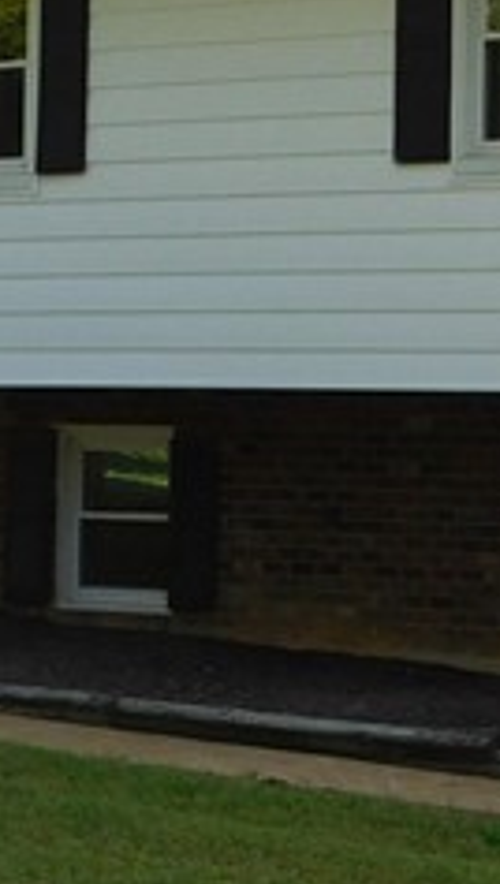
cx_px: 1183
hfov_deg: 8.0
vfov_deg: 15.2
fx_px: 3310
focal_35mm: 141
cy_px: 448
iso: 125
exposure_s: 1/400
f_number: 3.2
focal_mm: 5.3
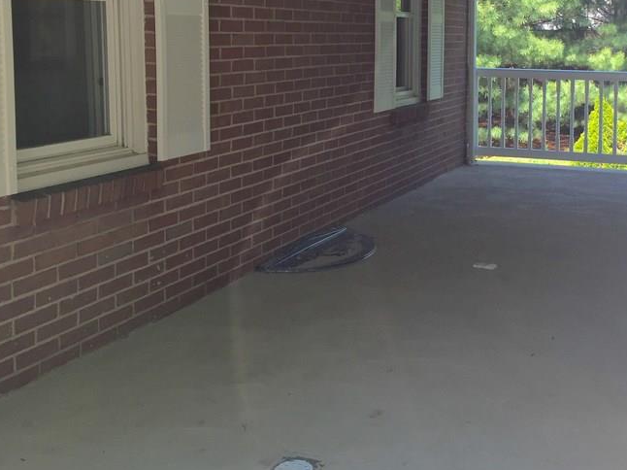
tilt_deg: -5.8
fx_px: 833
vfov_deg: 30.9
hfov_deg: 40.3
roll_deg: -0.6
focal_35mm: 46
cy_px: 117
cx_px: 455
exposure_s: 1/465
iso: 32
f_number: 2.2
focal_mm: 4.15
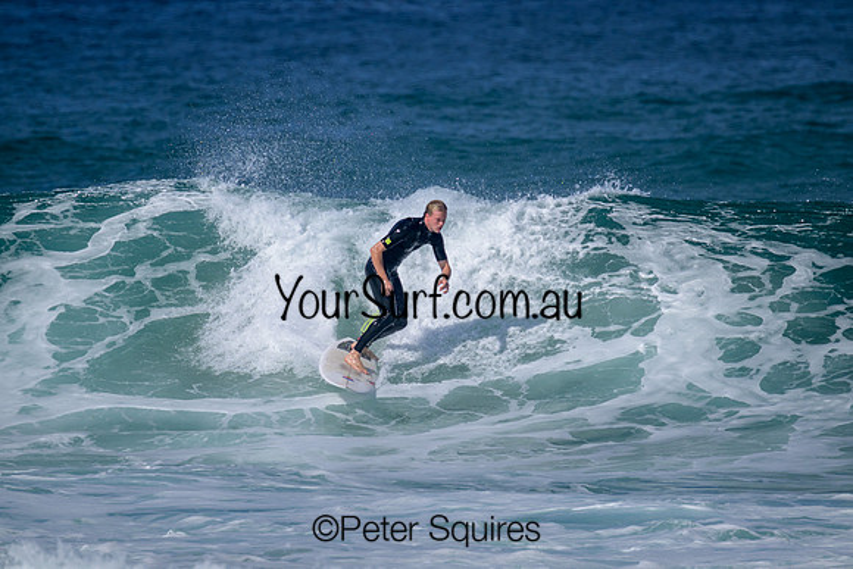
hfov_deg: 2.6
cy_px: 284
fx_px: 18959
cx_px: 426
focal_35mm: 800
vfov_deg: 1.7
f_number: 11
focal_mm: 800
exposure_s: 1/2000
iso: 560
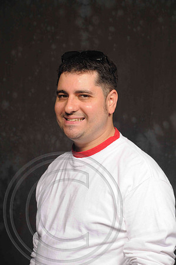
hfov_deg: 13.8
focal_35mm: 99
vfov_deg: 20.6
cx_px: 88
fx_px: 728
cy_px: 132
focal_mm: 66
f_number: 5.6
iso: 200
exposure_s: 1/30
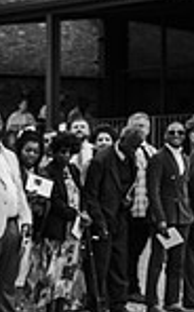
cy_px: 291
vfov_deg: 12.4
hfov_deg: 7.2
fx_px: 1427
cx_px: -291
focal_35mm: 168
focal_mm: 42
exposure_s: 1/1000
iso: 280
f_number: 5
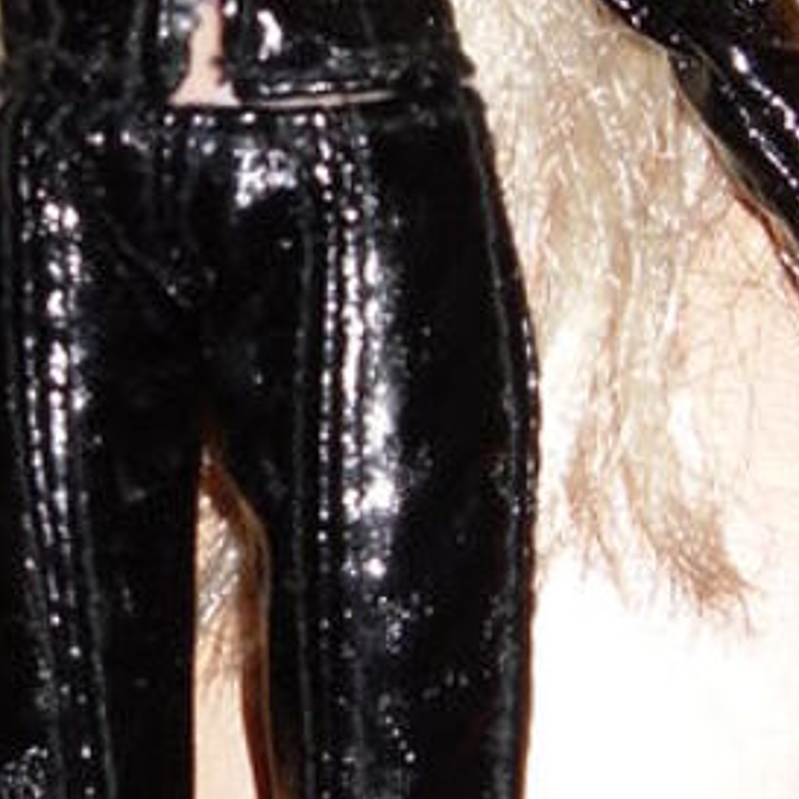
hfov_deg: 11.6
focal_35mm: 151
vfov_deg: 11.5
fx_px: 3943
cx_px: 258
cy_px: 227
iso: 80
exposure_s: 1/45
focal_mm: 6.3
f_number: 3.5
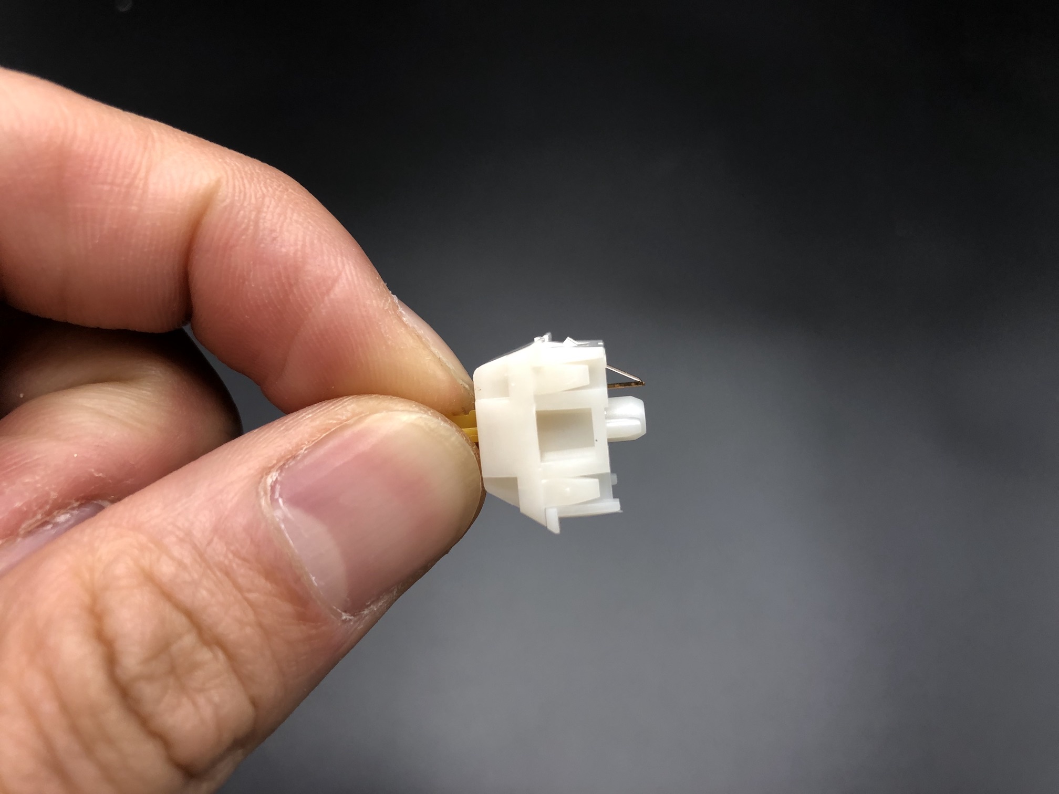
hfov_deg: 63.4
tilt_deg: -62.0
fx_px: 857
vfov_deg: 49.7
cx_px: 530
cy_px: 397
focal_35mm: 28
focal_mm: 4
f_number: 1.8
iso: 25
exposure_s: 1/30
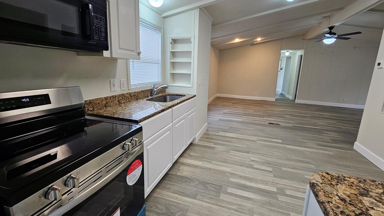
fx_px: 153
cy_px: 101
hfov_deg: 102.9
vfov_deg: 70.4
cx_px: 203
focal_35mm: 15
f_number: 2.2
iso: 100
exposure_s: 1/60
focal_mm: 1.74
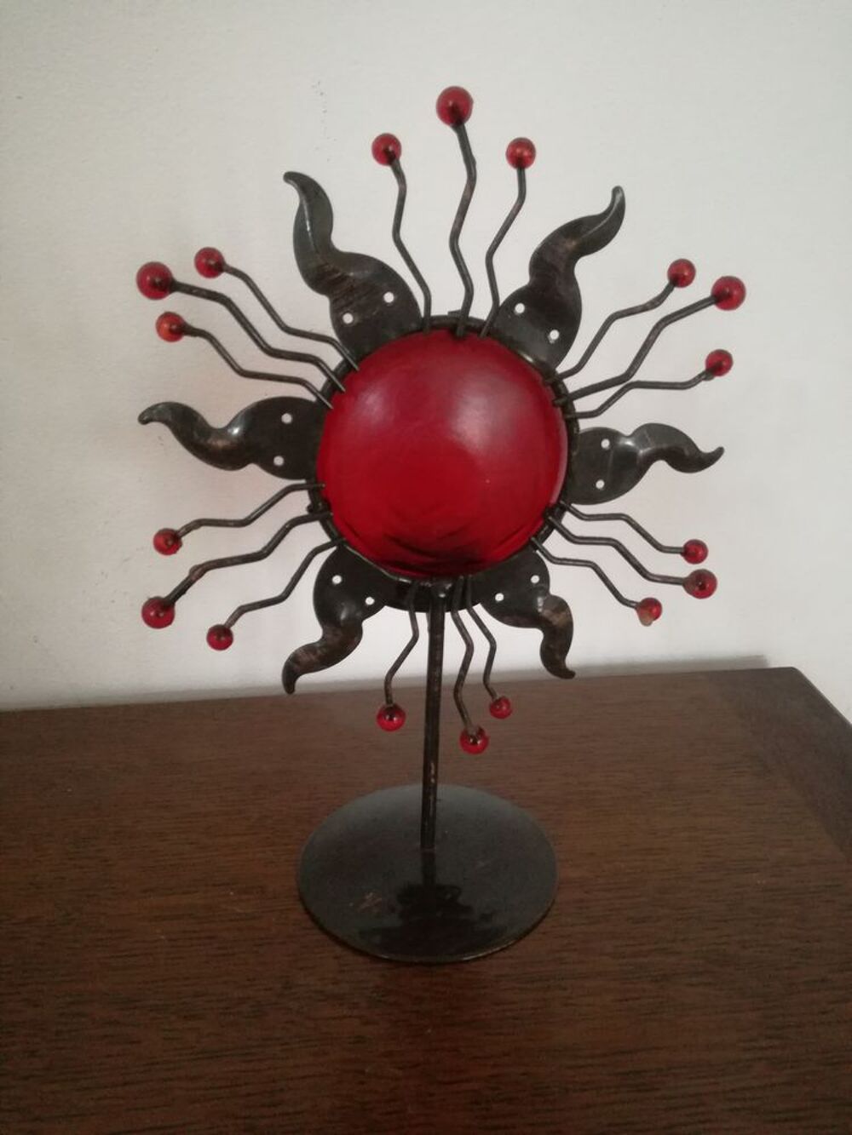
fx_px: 886
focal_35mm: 27
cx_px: 426
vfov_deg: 65.3
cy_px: 568
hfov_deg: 51.4
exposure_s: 1/20
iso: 640
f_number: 2
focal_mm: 3.79
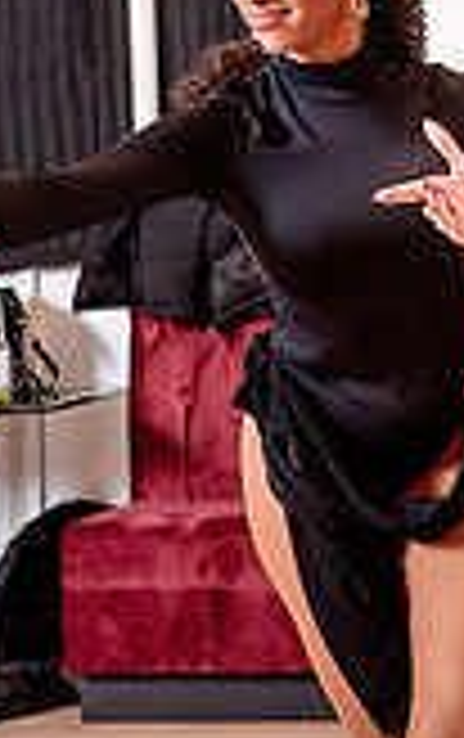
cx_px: 955
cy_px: 425
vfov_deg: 15.3
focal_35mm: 136
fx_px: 2742
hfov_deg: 9.1
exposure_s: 1/160
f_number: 3.2
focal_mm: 28
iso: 800
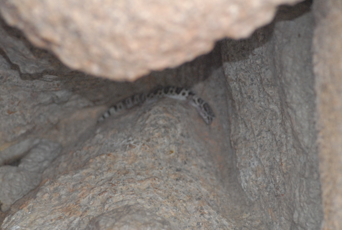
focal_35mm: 195
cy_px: 115
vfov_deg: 7.1
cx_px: 171
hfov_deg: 10.5
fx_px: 1856
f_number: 5.6
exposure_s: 1/250
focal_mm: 130
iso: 1600
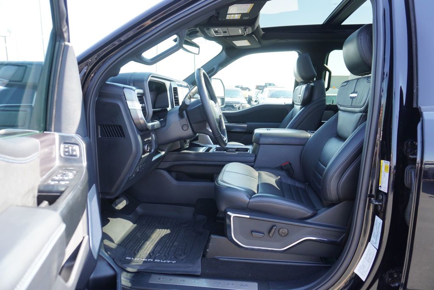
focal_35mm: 24
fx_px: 289
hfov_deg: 73.7
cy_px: 145
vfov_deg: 53.2
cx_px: 217
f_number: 4
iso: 100
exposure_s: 1/60
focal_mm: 16
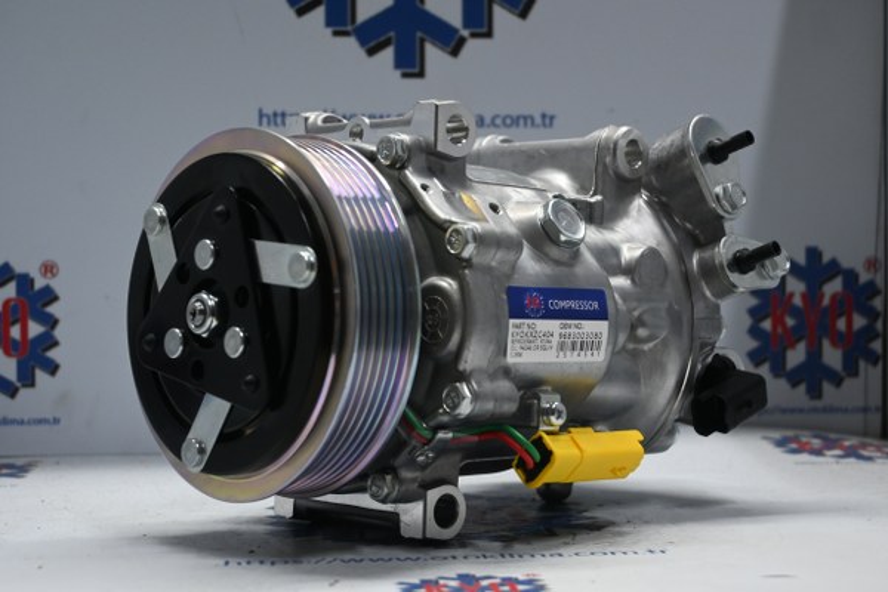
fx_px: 1628
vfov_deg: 20.6
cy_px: 296
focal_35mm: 66
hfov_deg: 30.5
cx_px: 444
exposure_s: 1/80
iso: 1250
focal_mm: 44
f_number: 6
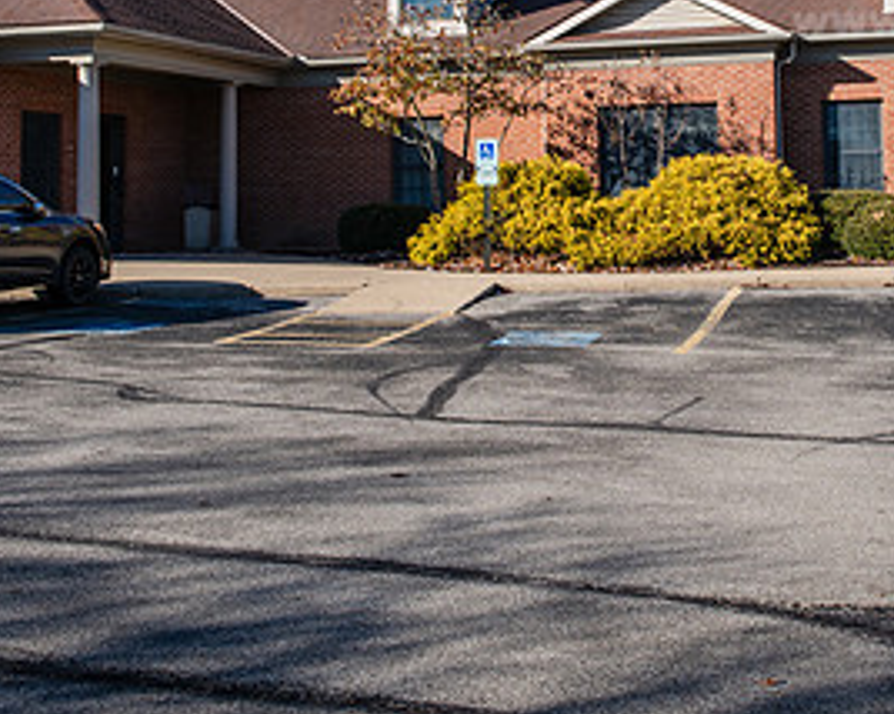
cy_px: 92
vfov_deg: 25.1
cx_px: 640
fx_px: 1560
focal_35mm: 59
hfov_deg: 31.6
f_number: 7.1
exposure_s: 1/400
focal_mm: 29
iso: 160
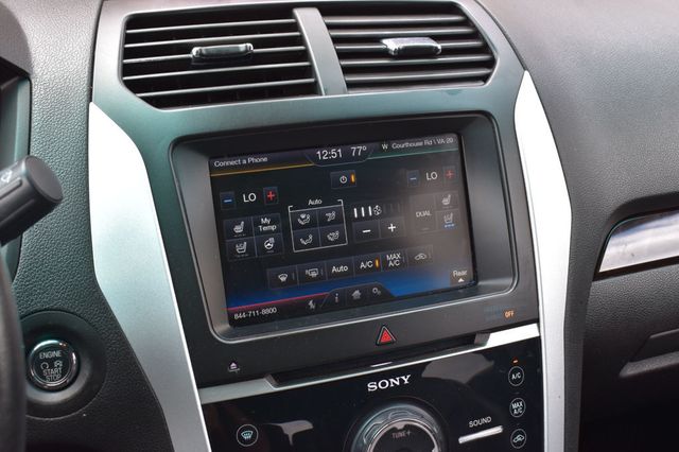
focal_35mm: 42
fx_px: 792
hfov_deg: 46.4
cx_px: 340
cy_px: 226
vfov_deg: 31.9
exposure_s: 1/100
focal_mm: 28
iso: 400
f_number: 9
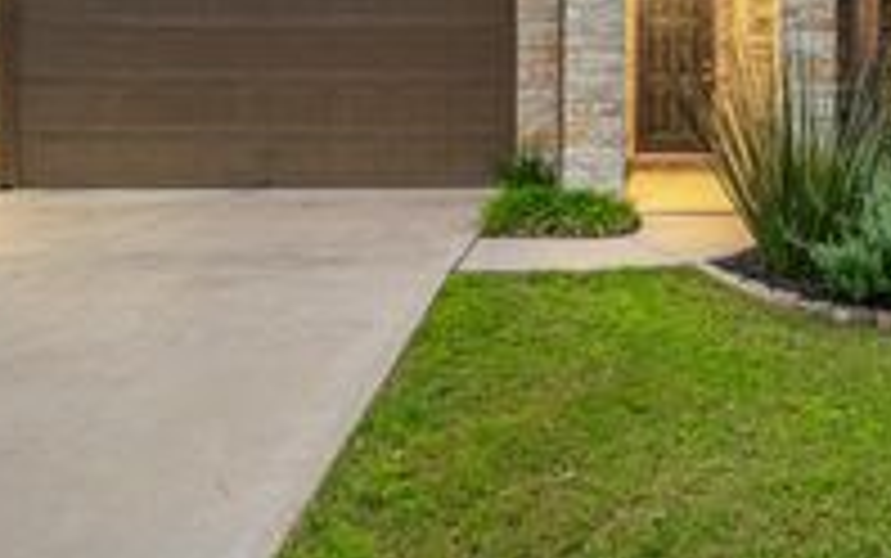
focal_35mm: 36
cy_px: 88
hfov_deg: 52.3
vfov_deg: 34.0
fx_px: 875
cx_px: 634
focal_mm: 14
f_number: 8
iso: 250
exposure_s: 1/160
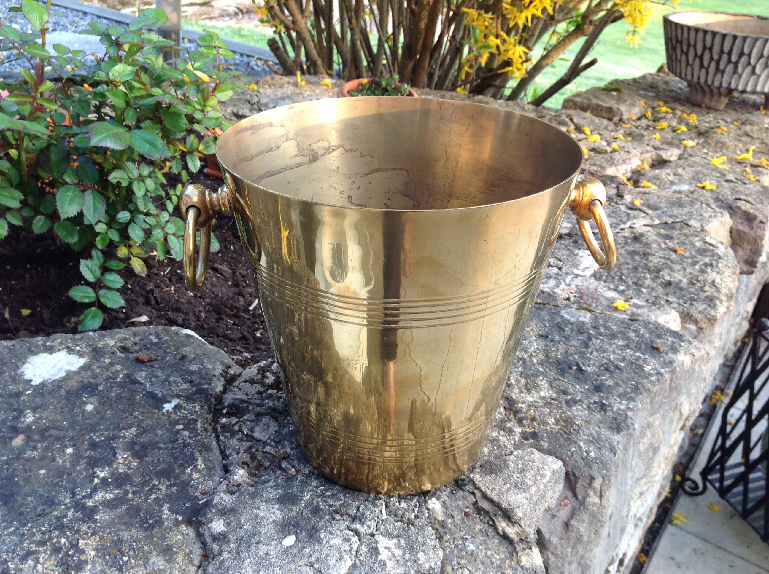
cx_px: 384
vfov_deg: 40.6
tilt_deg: -31.9
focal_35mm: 35
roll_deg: -4.9
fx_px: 776
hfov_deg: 52.7
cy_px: 287
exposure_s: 1/60
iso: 64
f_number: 2.4
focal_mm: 4.28
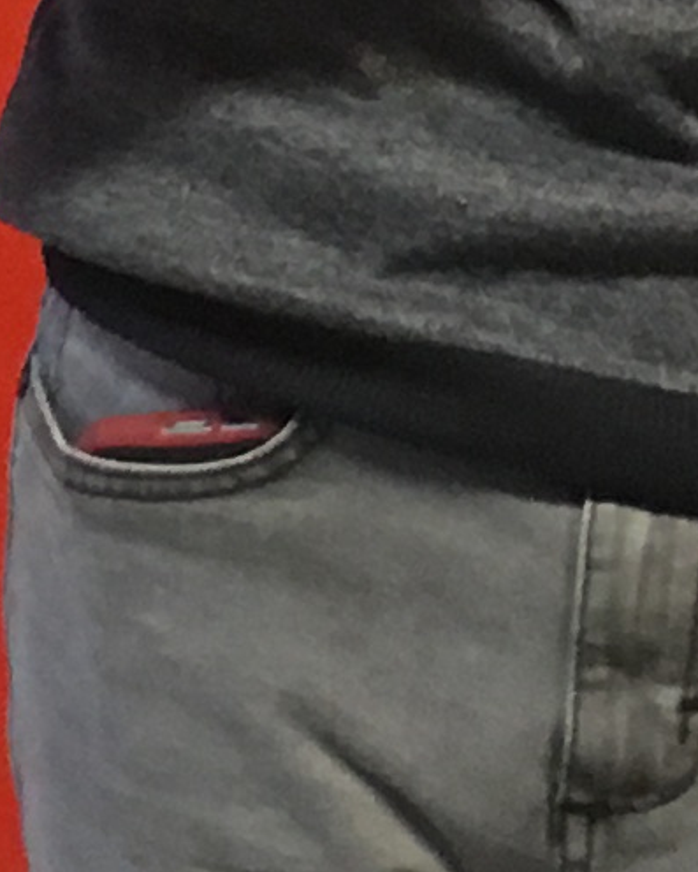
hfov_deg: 6.6
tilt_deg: -3.6
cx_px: -415
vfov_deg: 7.9
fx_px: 5937
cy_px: -1097
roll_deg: -4.6
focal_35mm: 230
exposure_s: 1/33
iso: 125
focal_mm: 4.15
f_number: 2.2
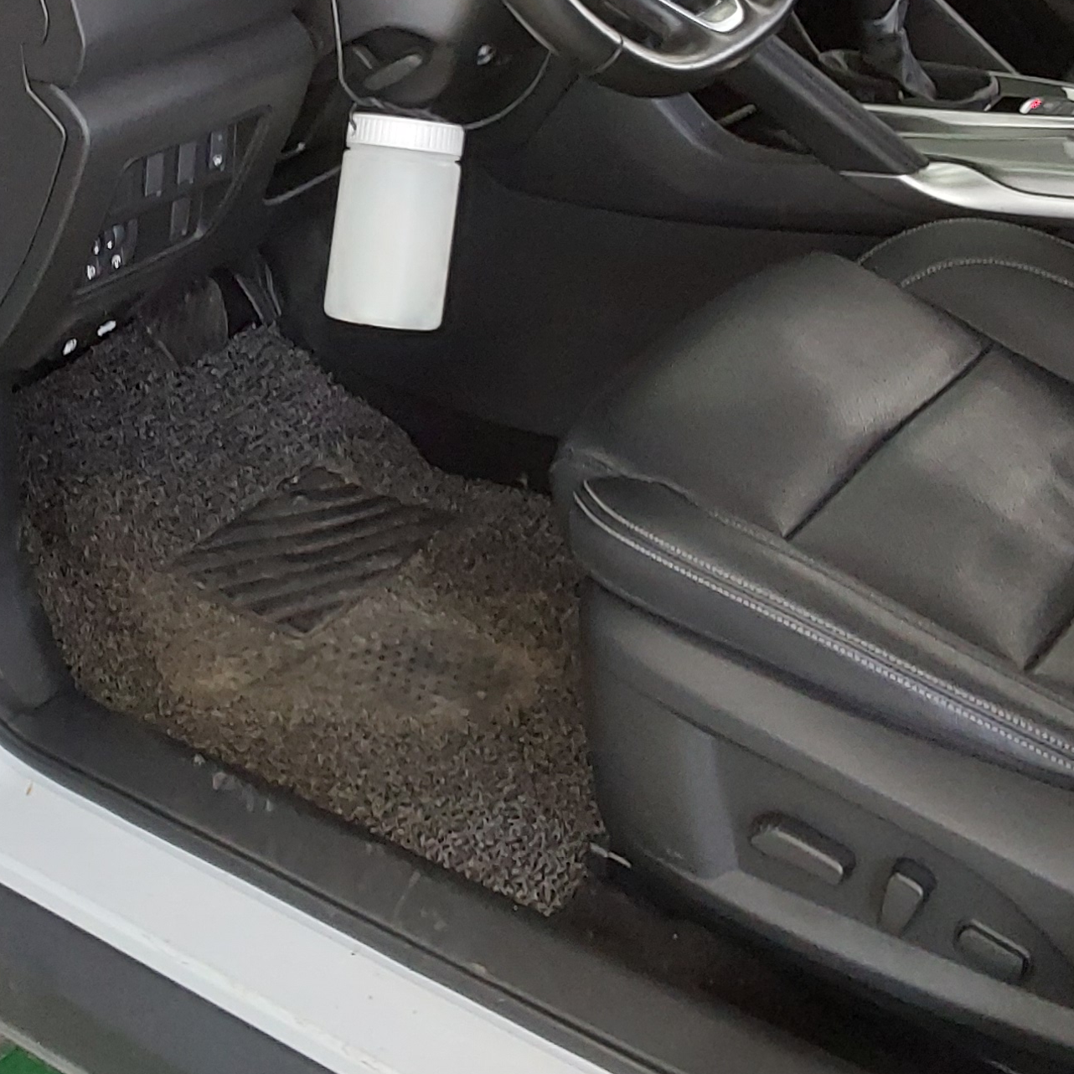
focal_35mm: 63
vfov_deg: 26.6
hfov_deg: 26.9
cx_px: 245
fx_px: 2211
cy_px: 155
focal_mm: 2.91
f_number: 1.9
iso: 125
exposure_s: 1/60
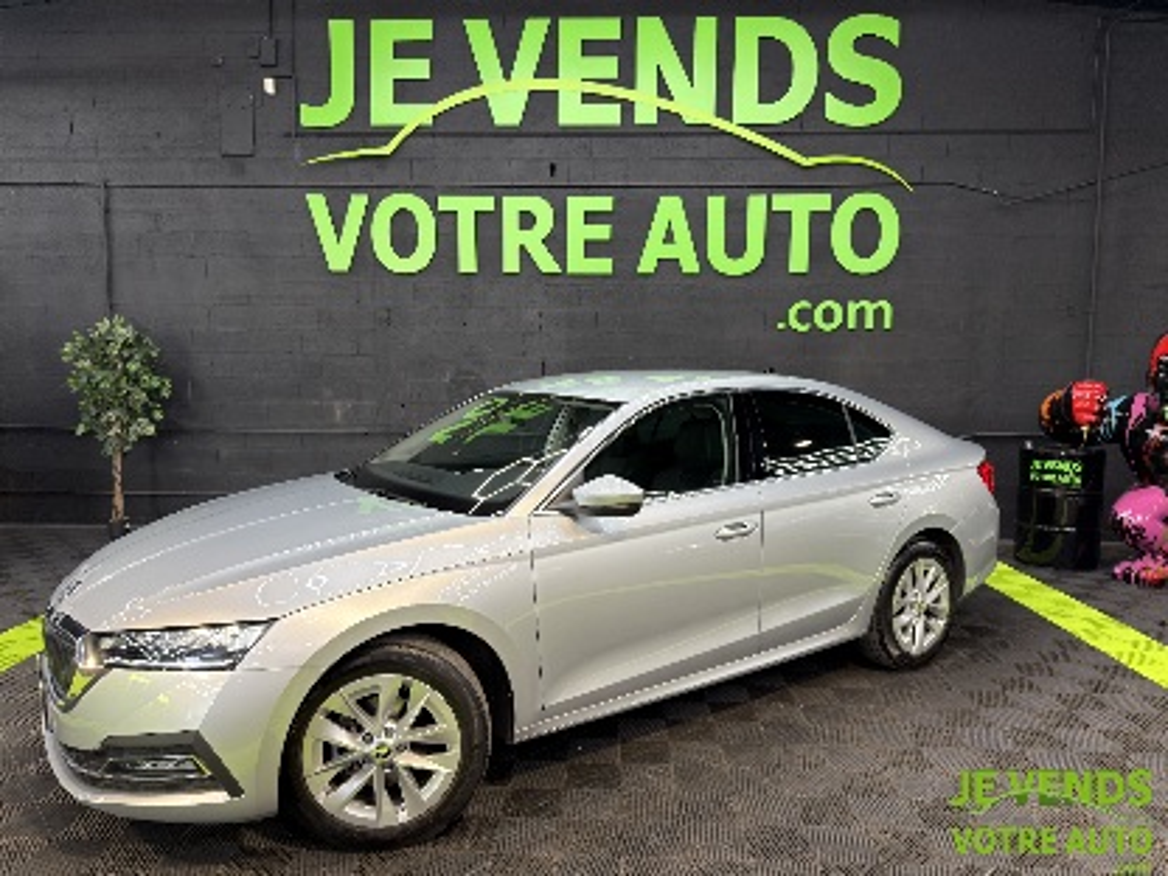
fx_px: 810
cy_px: 438
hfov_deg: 71.6
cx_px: 584
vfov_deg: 56.8
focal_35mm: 24
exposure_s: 1/100
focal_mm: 6.76
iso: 160
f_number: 1.78
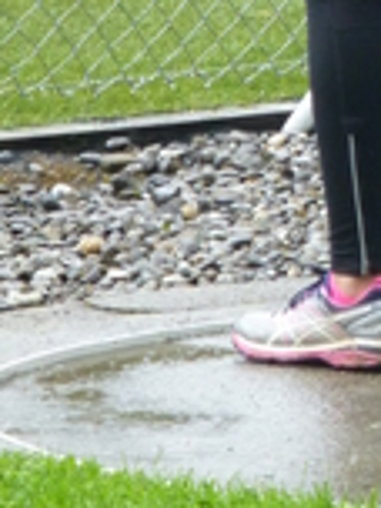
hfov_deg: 2.4
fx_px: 9187
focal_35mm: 626
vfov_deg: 3.2
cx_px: 580
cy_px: -291
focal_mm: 31.3
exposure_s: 1/320
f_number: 5.4
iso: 400
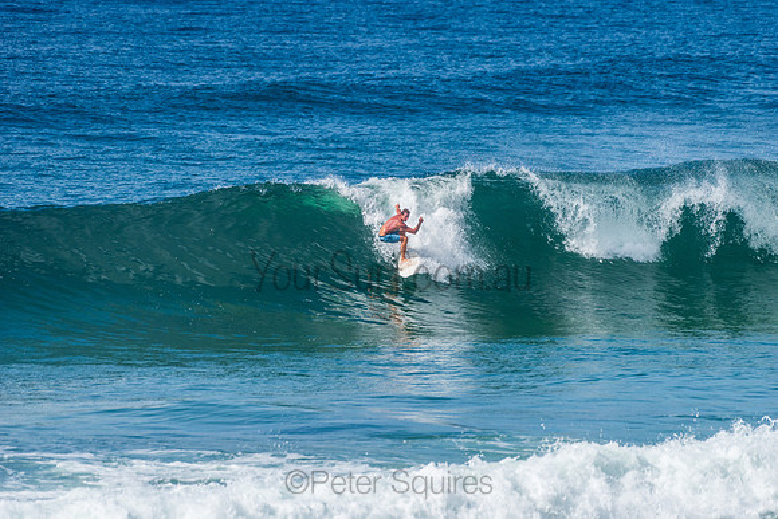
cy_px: 260
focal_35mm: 500
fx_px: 10808
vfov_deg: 2.8
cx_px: 389
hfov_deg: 4.1
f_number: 5.6
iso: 160
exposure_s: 1/2000
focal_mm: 500
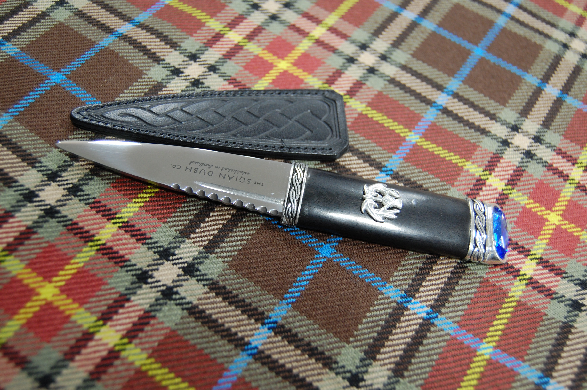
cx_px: 294
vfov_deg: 34.1
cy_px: 195
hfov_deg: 49.6
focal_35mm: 39
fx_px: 635
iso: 800
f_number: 4.2
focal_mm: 26
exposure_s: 1/25
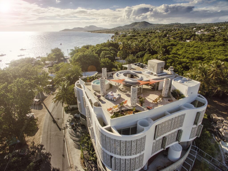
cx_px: 114
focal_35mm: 20
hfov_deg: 81.8
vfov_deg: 65.9
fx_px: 132
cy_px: 86
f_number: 2.8
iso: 100
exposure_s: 1/2200
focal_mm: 3.61
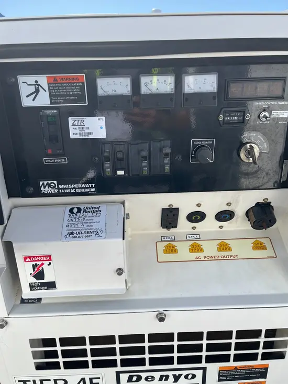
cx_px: 144
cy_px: 192
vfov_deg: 67.3
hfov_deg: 53.1
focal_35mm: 26
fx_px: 288
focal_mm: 5.1
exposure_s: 1/1600
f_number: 1.6
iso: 50
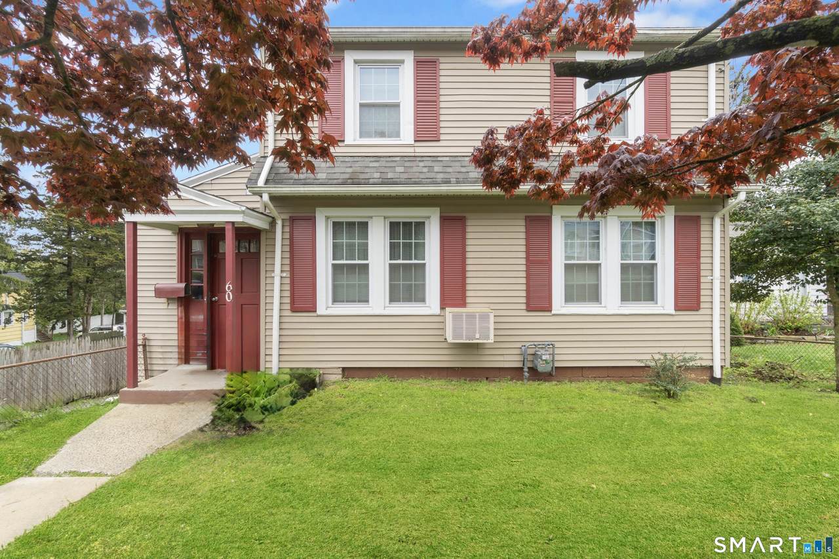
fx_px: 350
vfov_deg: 77.3
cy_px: 280
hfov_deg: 100.4
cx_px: 420
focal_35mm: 15
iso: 125
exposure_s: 1/40
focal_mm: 10
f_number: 10
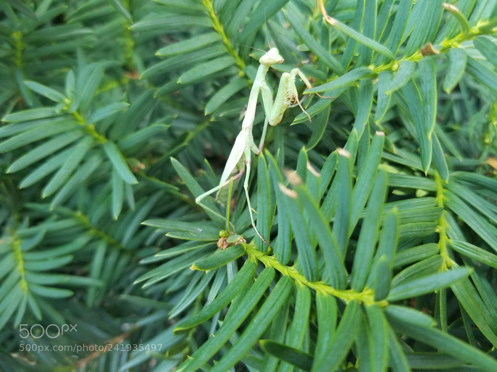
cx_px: 248
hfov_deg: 67.3
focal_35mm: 26
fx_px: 373
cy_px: 186
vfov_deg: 53.1
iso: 160
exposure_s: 1/60
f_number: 1.7
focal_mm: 4.25
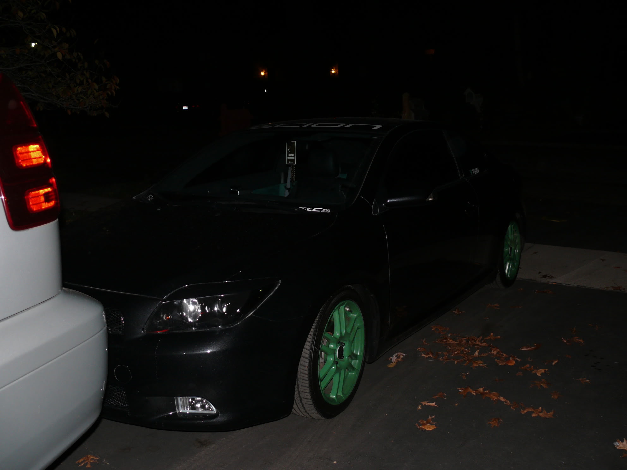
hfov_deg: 52.6
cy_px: 235
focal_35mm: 35
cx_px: 314
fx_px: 634
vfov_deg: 40.7
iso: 100
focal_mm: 7.4
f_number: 2.8
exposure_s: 1/30
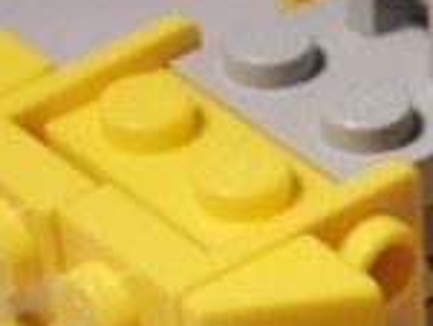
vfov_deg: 6.5
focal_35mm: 222
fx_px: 2781
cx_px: 626
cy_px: 682
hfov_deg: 8.7
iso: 80
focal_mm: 6.61
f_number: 3.9
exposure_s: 1/160
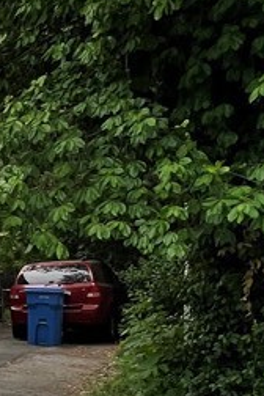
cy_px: 284
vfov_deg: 35.6
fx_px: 605
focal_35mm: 55
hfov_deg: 16.2
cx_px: -316
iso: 32
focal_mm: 1.57
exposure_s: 1/742
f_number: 1.8
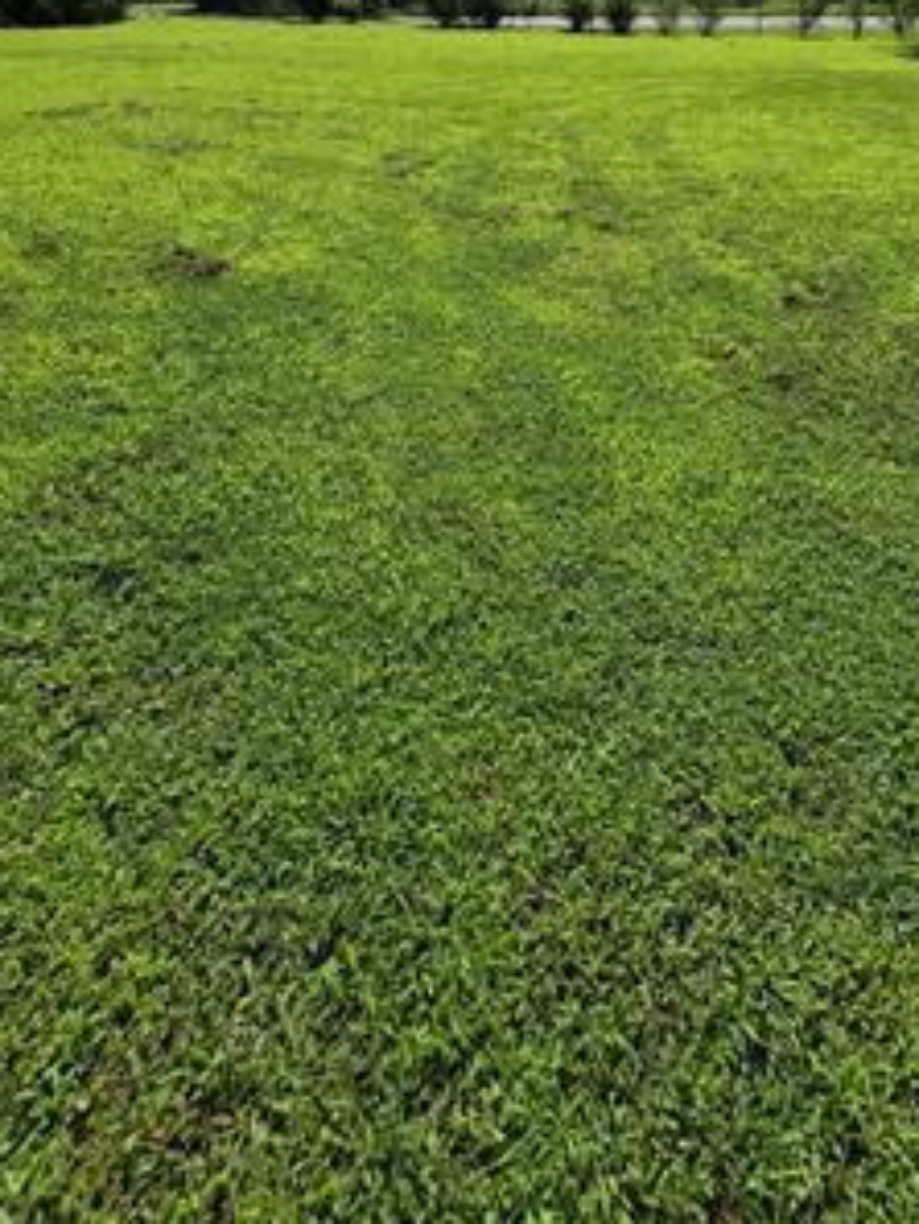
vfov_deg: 72.1
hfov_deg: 62.5
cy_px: 272
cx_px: 581
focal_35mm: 21
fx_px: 743
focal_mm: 1.74
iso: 40
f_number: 2.2
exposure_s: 1/2824
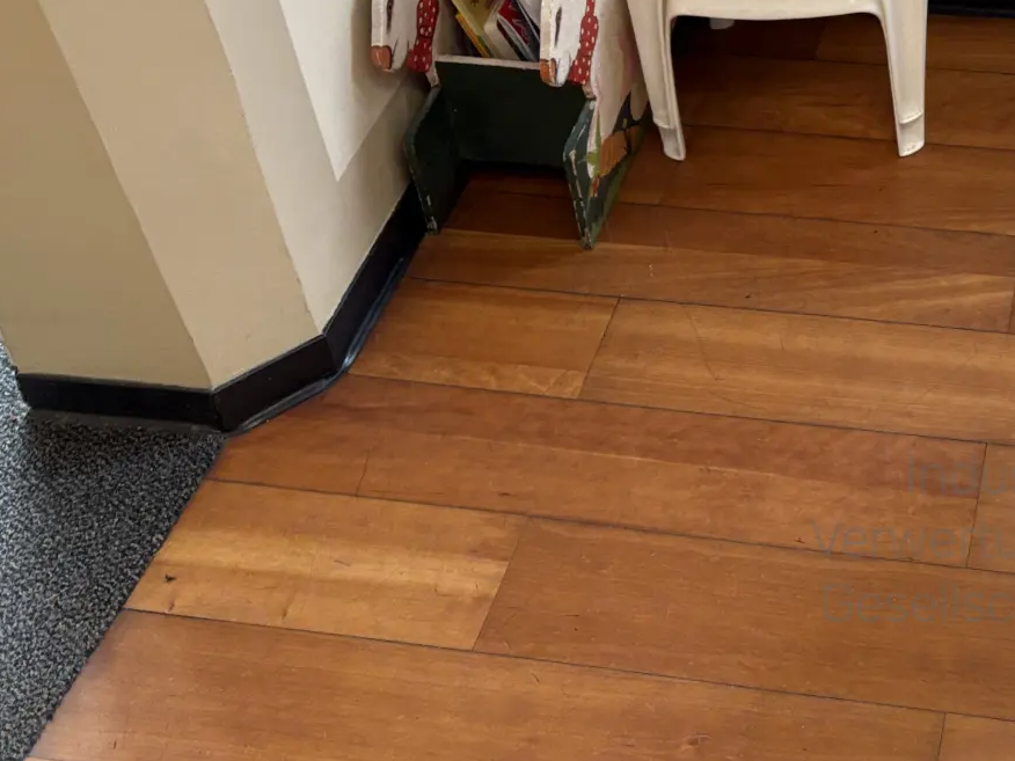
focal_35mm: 57
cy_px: -44
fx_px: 1671
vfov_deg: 24.2
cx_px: 976
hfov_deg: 31.6
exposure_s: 1/100
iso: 80
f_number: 1.6
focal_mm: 5.96
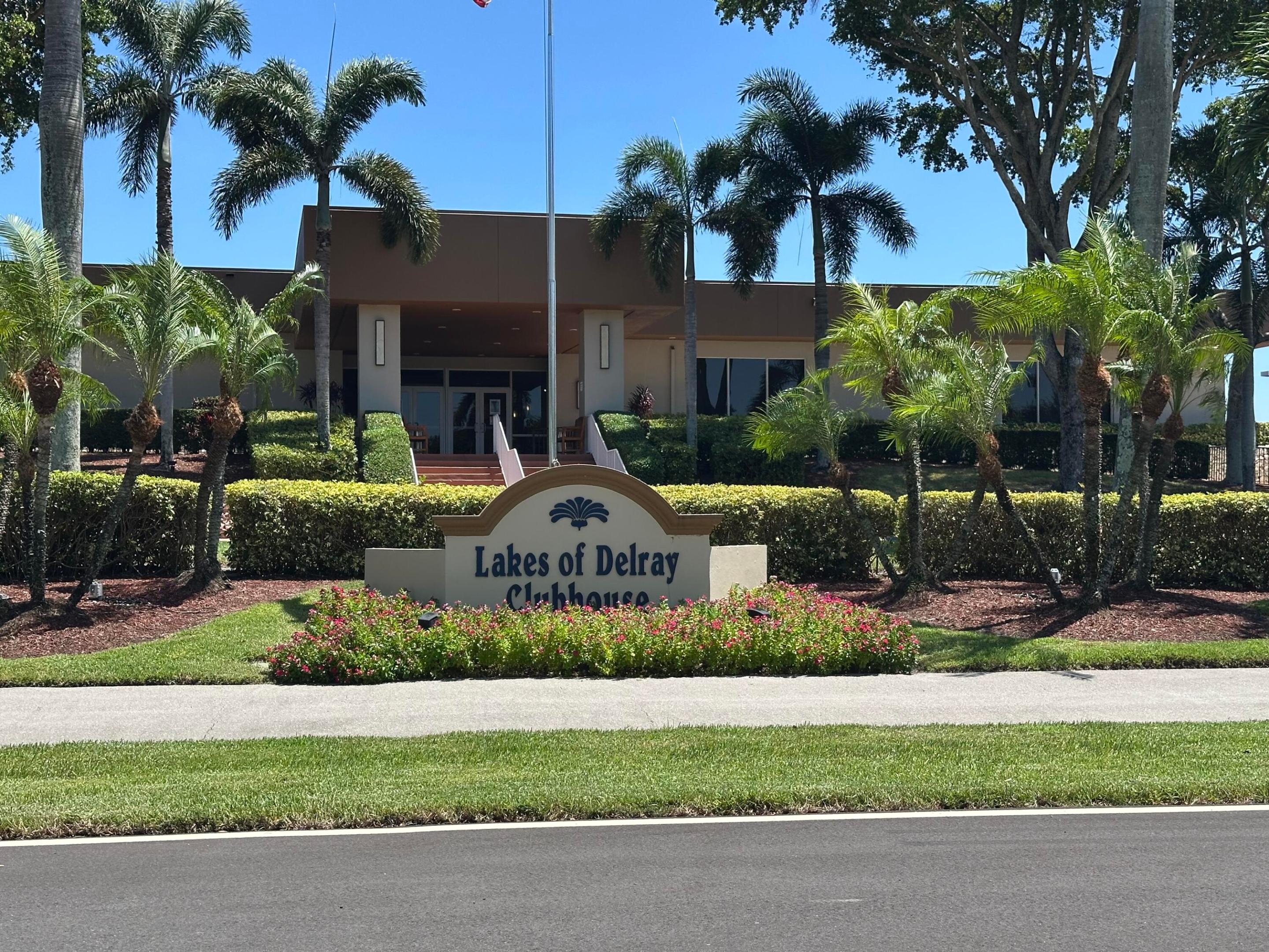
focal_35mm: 48
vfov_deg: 30.3
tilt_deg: +1.8
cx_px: 634
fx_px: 1760
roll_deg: -0.3
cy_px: 476
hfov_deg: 39.7
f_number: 1.78
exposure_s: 1/2667
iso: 64
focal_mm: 6.86
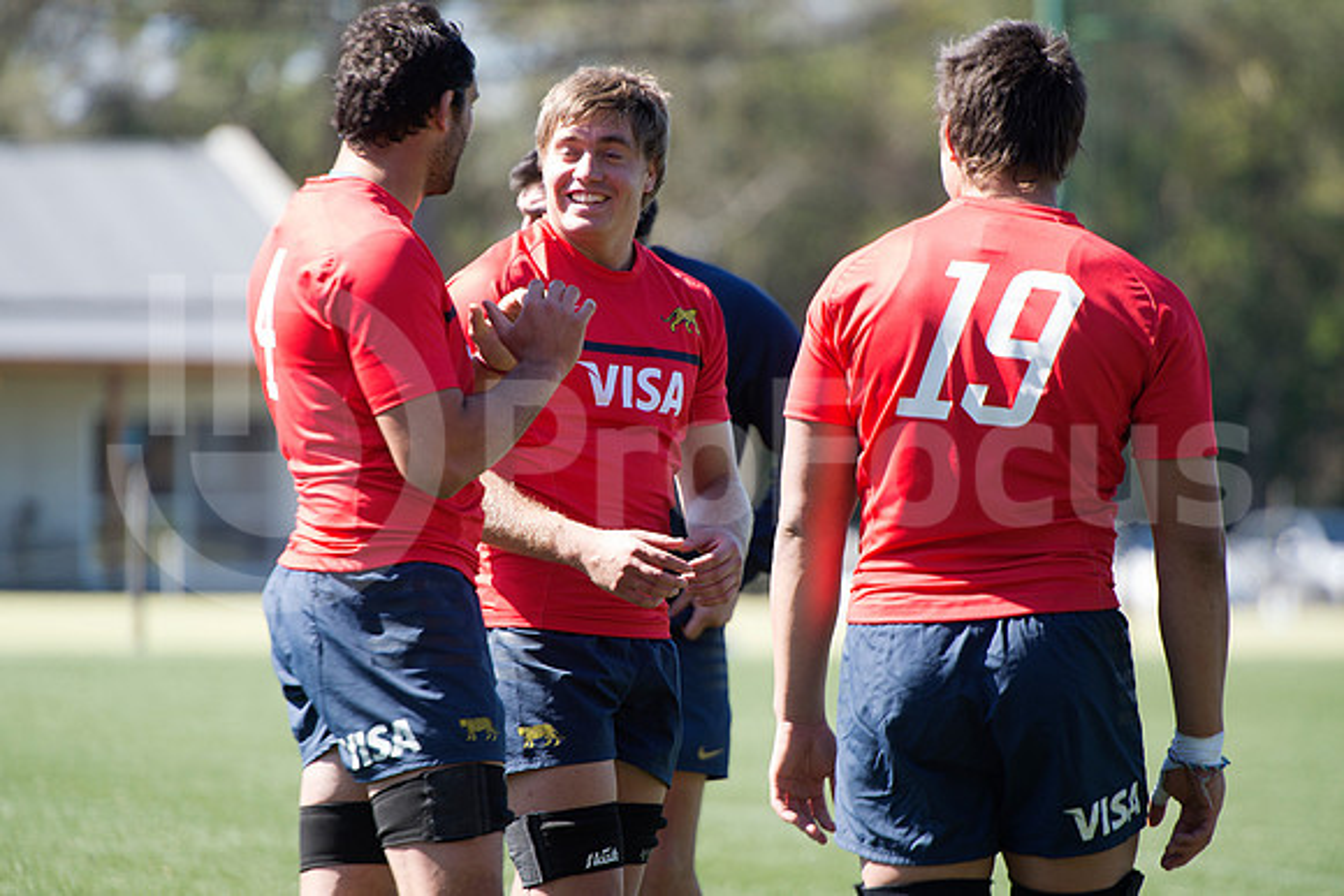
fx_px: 10082
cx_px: 672
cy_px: 448
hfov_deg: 7.6
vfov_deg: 5.1
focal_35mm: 270
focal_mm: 270
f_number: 4
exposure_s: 1/500
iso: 400
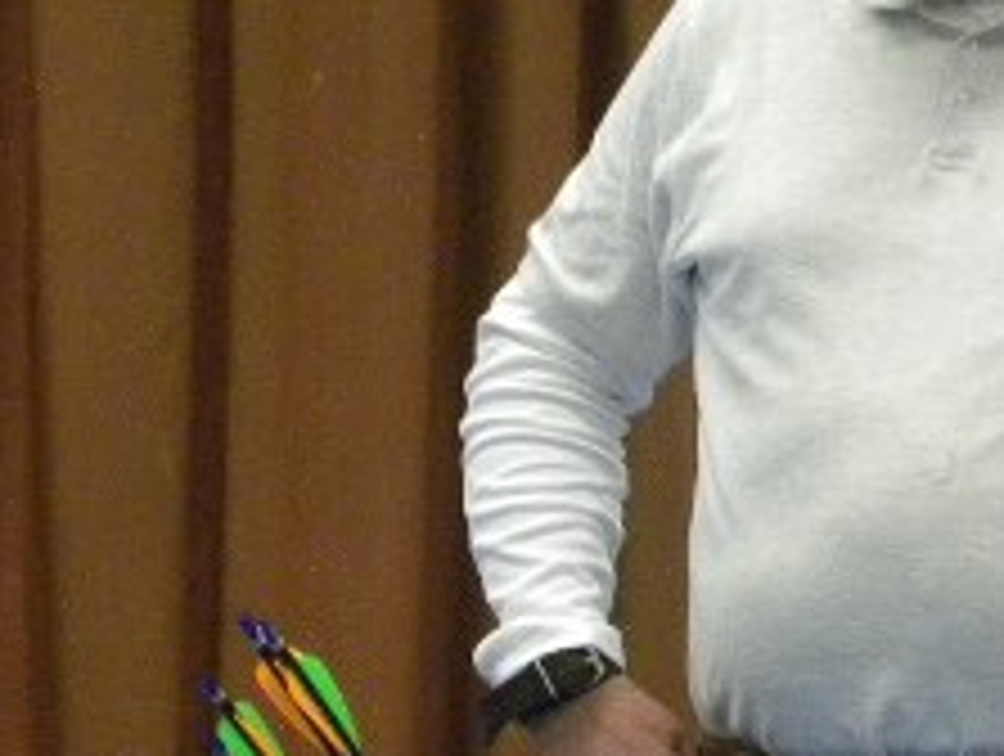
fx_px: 15310
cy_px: -4
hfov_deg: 3.7
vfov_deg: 2.8
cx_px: 1319
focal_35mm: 527
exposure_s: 1/20.1
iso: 400
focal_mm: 32.7
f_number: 4.5
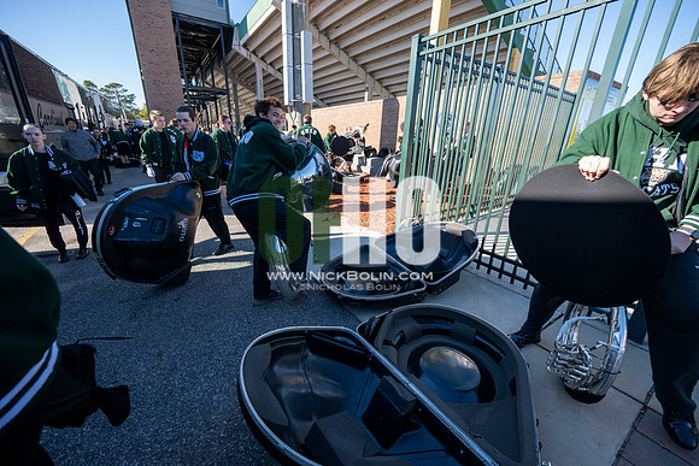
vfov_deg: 81.2
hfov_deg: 104.2
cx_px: 350
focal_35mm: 14
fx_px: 272
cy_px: 233
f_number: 5
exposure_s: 1/2000
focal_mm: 14
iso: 1250
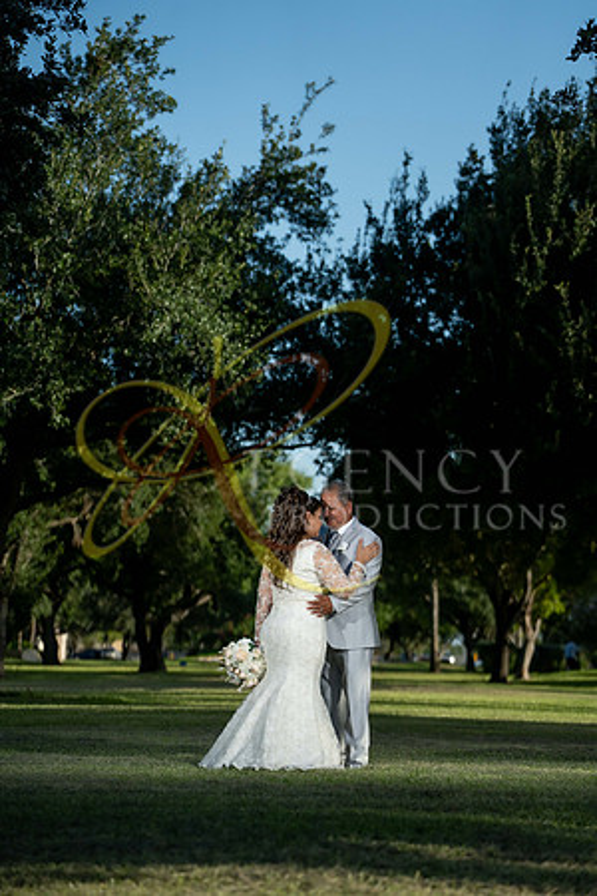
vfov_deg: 20.6
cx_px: 298
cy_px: 448
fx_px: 2462
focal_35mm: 99
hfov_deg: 13.8
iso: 320
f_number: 2.8
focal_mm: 99
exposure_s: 1/8000
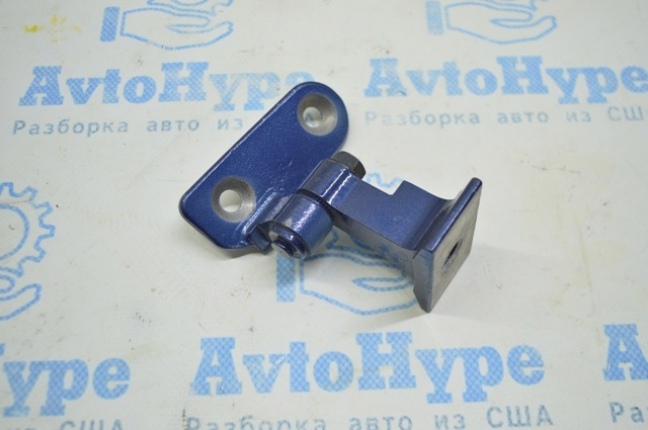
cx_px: 324
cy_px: 215
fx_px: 647
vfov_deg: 36.8
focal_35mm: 36
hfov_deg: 53.2
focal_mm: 24
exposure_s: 1/40
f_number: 4
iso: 400
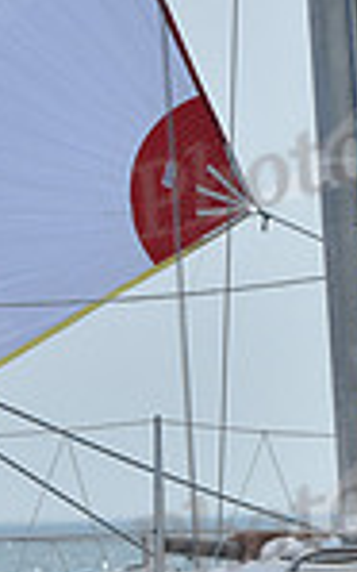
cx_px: 875
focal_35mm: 594
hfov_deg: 2.2
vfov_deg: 3.5
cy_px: 639
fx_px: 9256
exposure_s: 1/1250
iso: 250
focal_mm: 150
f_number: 8
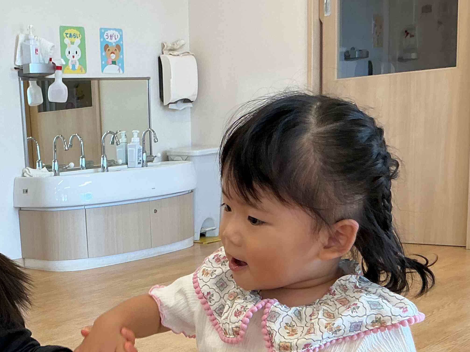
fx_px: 787
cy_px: 305
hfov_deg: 31.9
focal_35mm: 58
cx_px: 64
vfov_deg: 24.6
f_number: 1.8
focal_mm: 3
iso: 50
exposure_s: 1/120
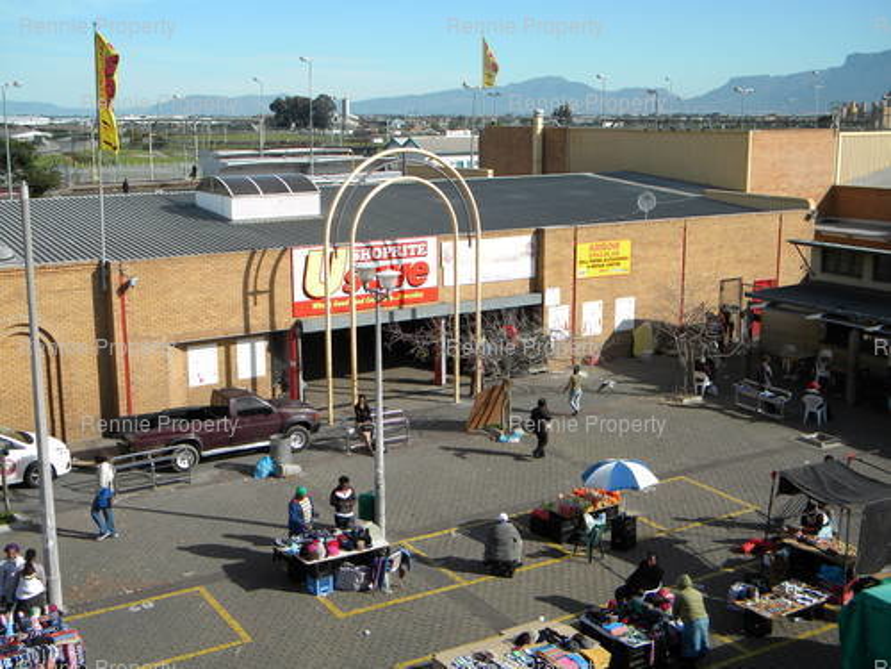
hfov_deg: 45.8
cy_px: 334
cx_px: 446
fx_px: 1055
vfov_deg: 35.1
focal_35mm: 41
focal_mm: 7.3
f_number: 3.8
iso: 80
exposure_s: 1/747
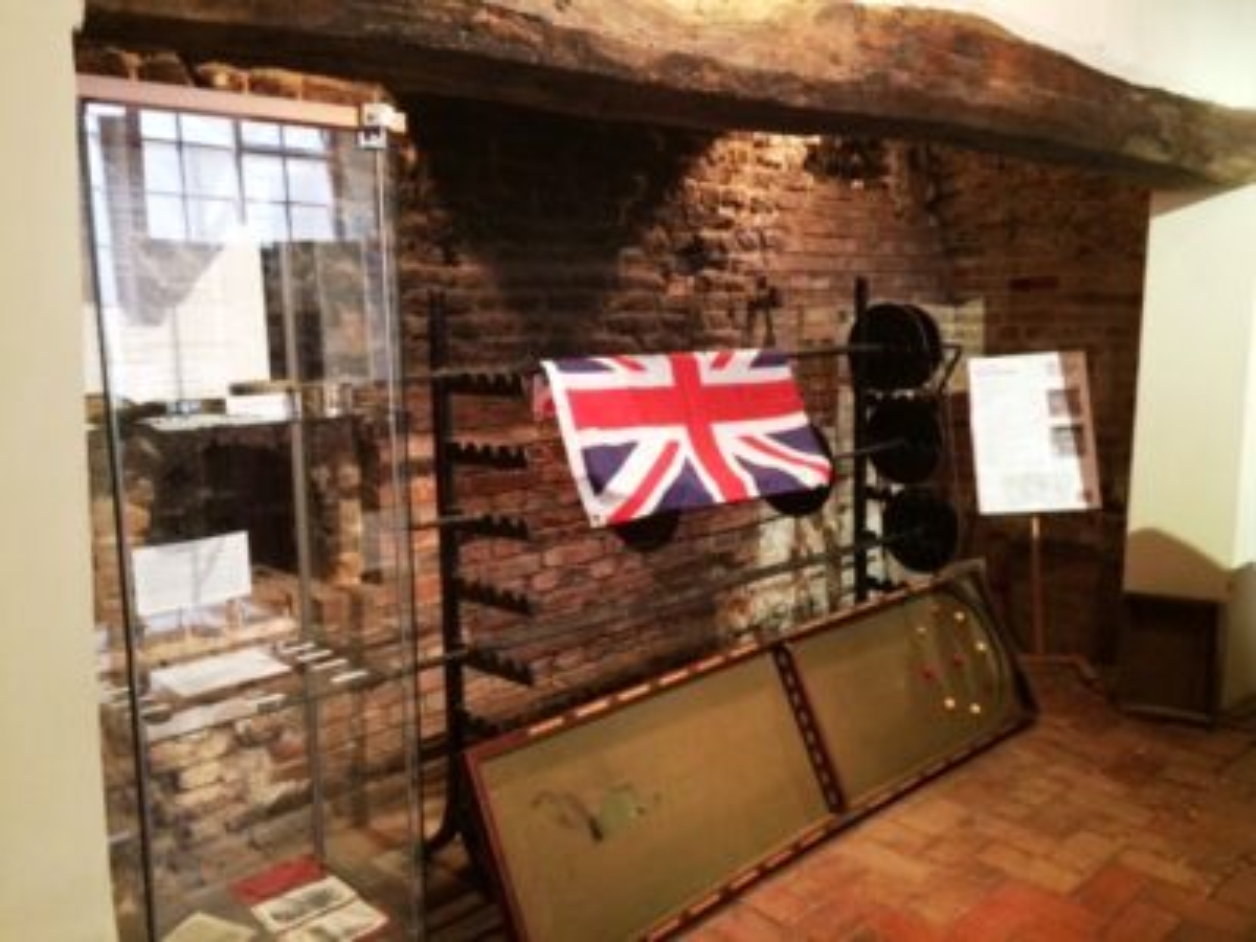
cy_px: 471
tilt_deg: -9.8
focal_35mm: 29
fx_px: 1052
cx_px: 628
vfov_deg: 48.2
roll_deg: +1.2
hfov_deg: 61.7
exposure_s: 1/20
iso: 320
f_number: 2.2
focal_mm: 4.15
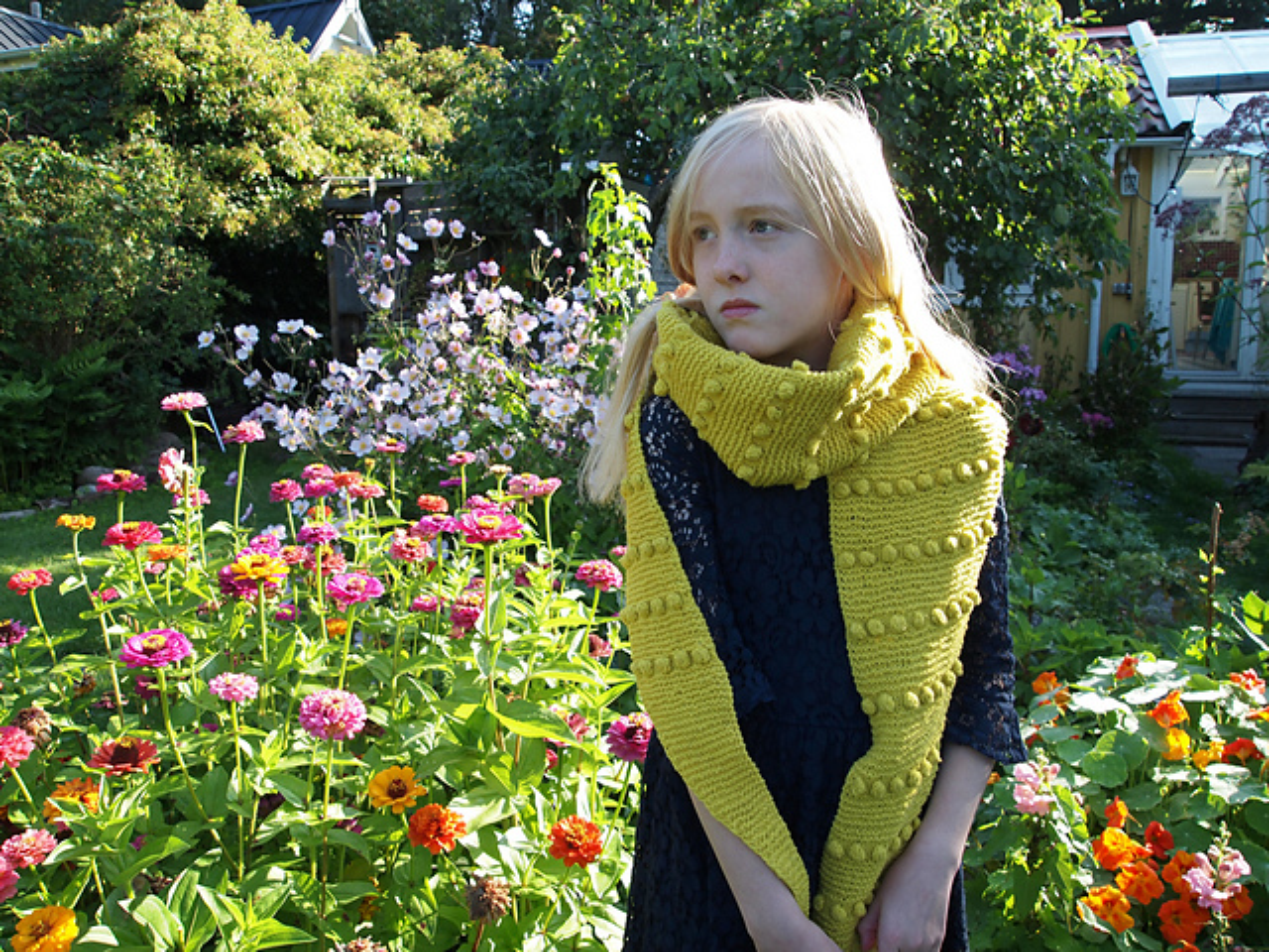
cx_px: 634
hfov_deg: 63.4
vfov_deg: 49.7
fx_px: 1026
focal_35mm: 28
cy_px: 476
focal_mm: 14
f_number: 5
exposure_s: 1/125
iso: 200
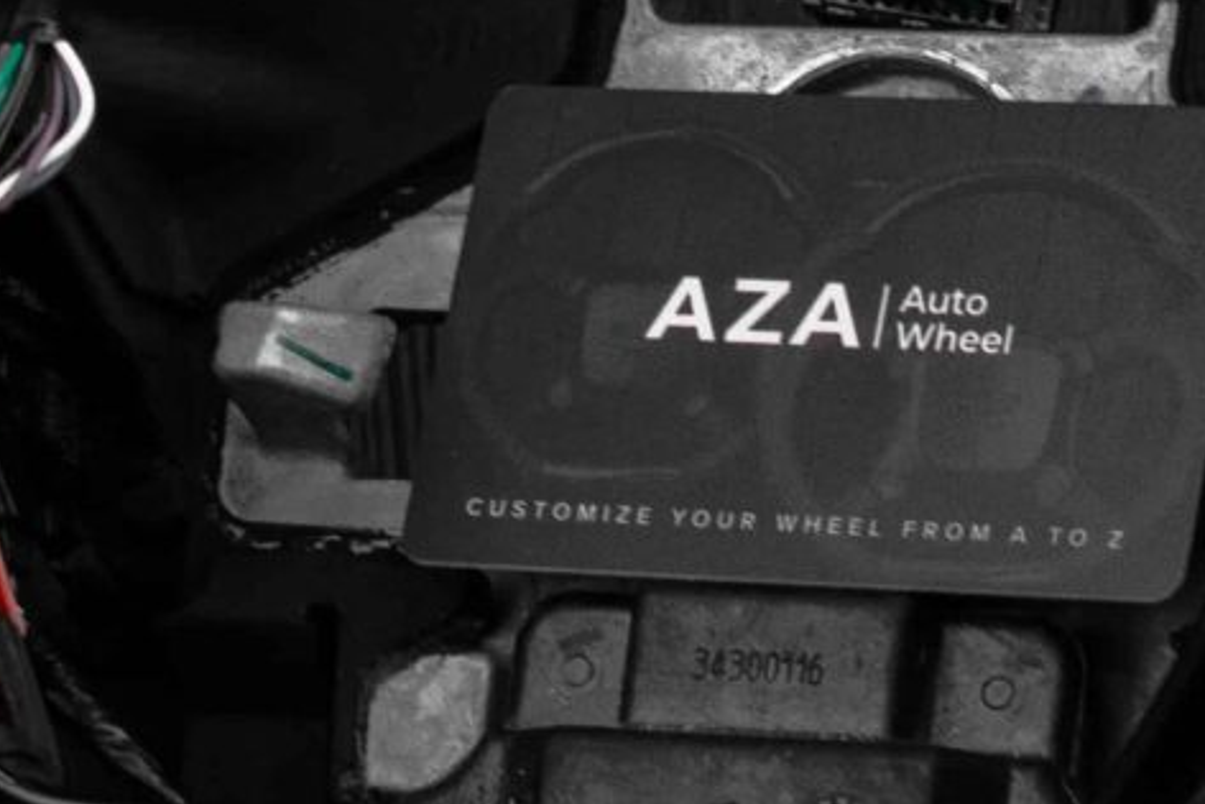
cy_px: 45
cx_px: 613
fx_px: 9532
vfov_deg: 4.8
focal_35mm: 285
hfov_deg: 7.2
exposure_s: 1/125
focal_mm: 35
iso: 500
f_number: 6.3
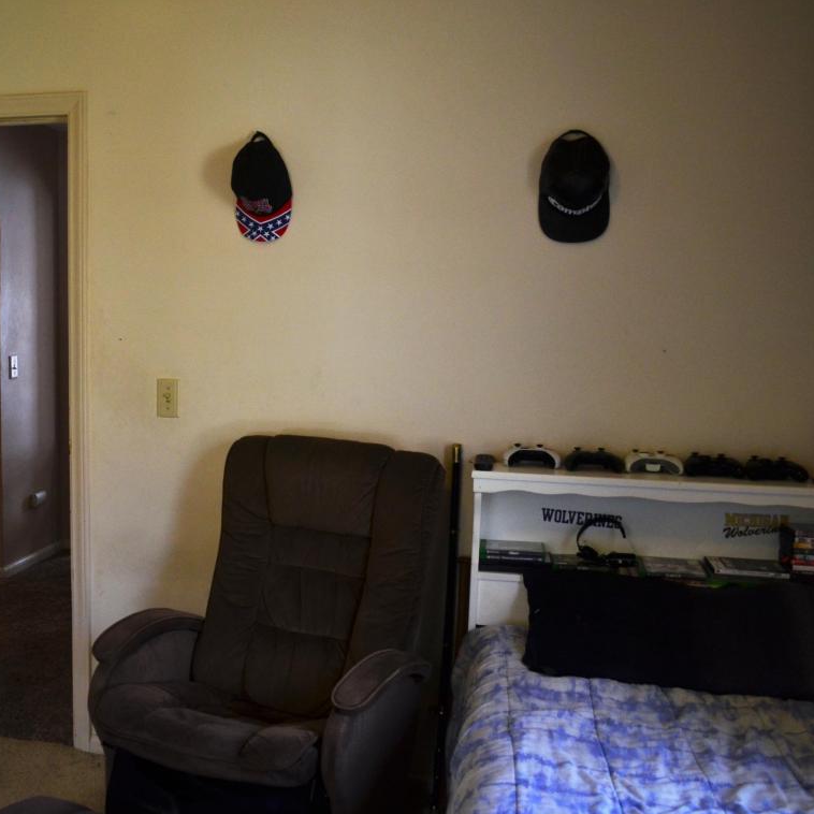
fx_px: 931
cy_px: 410
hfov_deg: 46.3
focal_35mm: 35
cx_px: 253
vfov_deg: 47.2
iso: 400
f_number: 3.5
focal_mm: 18
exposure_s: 1/160
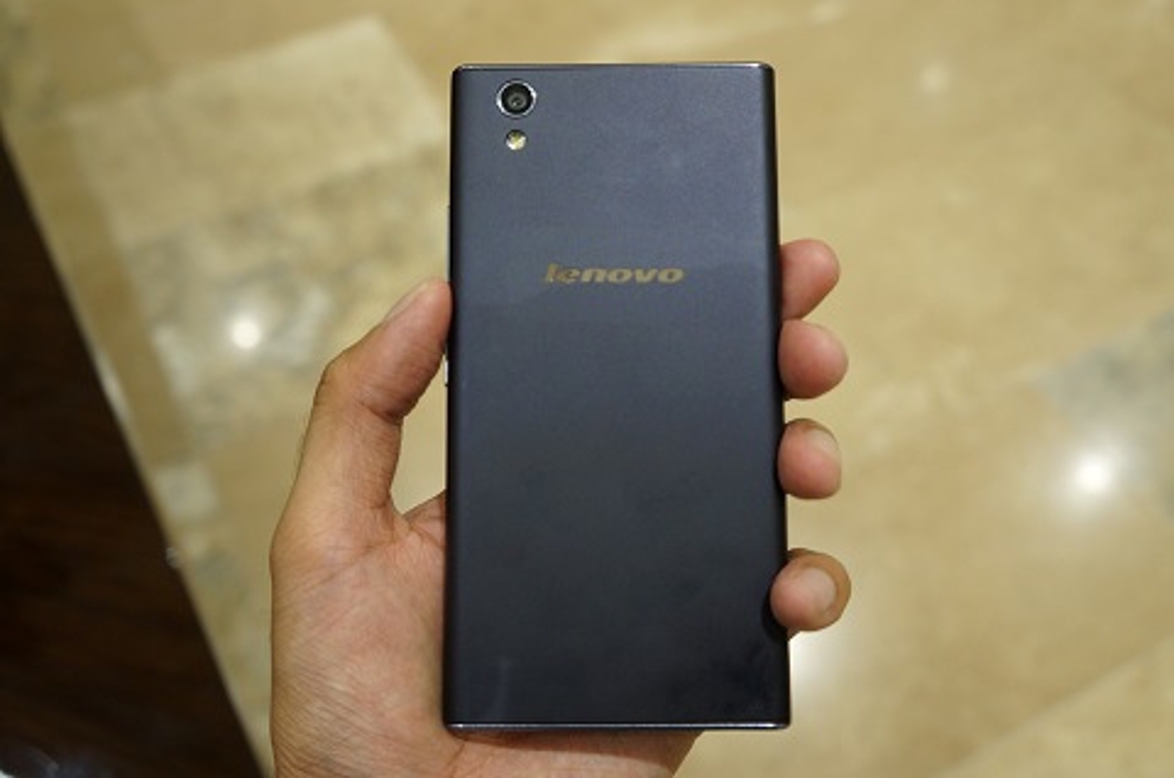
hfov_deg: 57.3
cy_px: 389
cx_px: 587
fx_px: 1074
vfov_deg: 39.8
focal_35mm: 33
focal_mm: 22
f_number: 4
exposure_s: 1/80
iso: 400
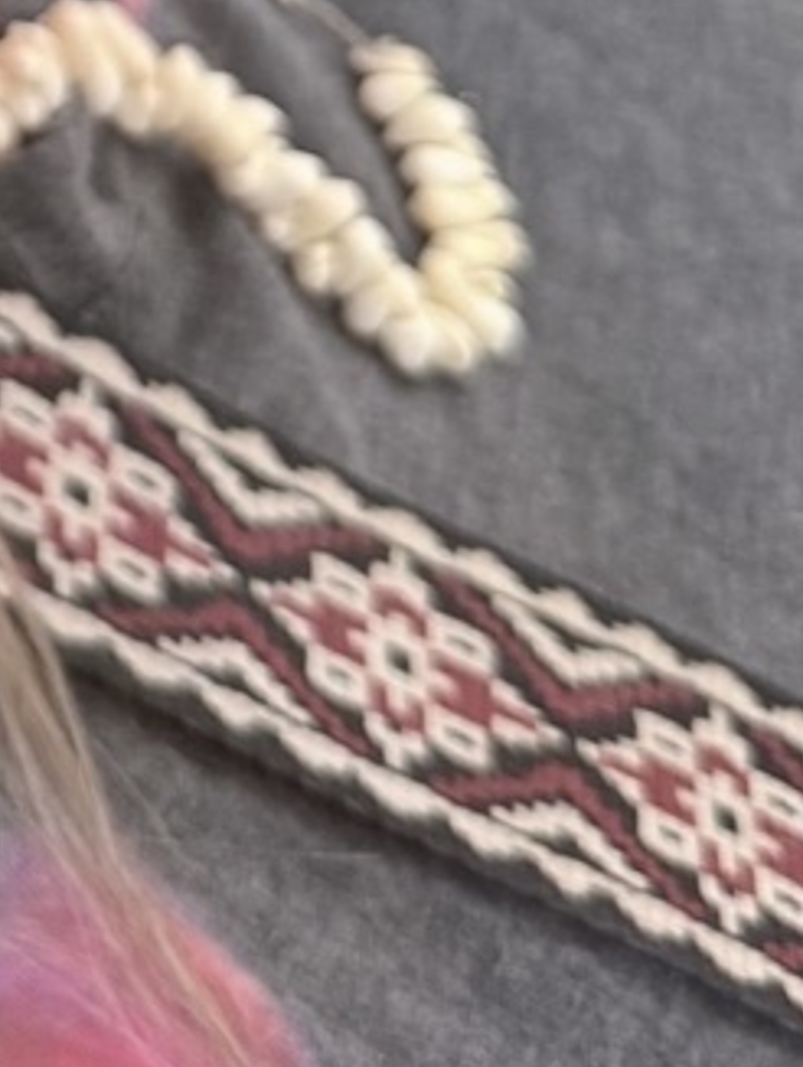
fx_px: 3982
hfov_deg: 10.4
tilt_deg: -30.8
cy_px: -1031
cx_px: -888
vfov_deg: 13.3
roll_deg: +4.7
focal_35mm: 129
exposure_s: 1/120
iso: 200
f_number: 1.78
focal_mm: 6.76
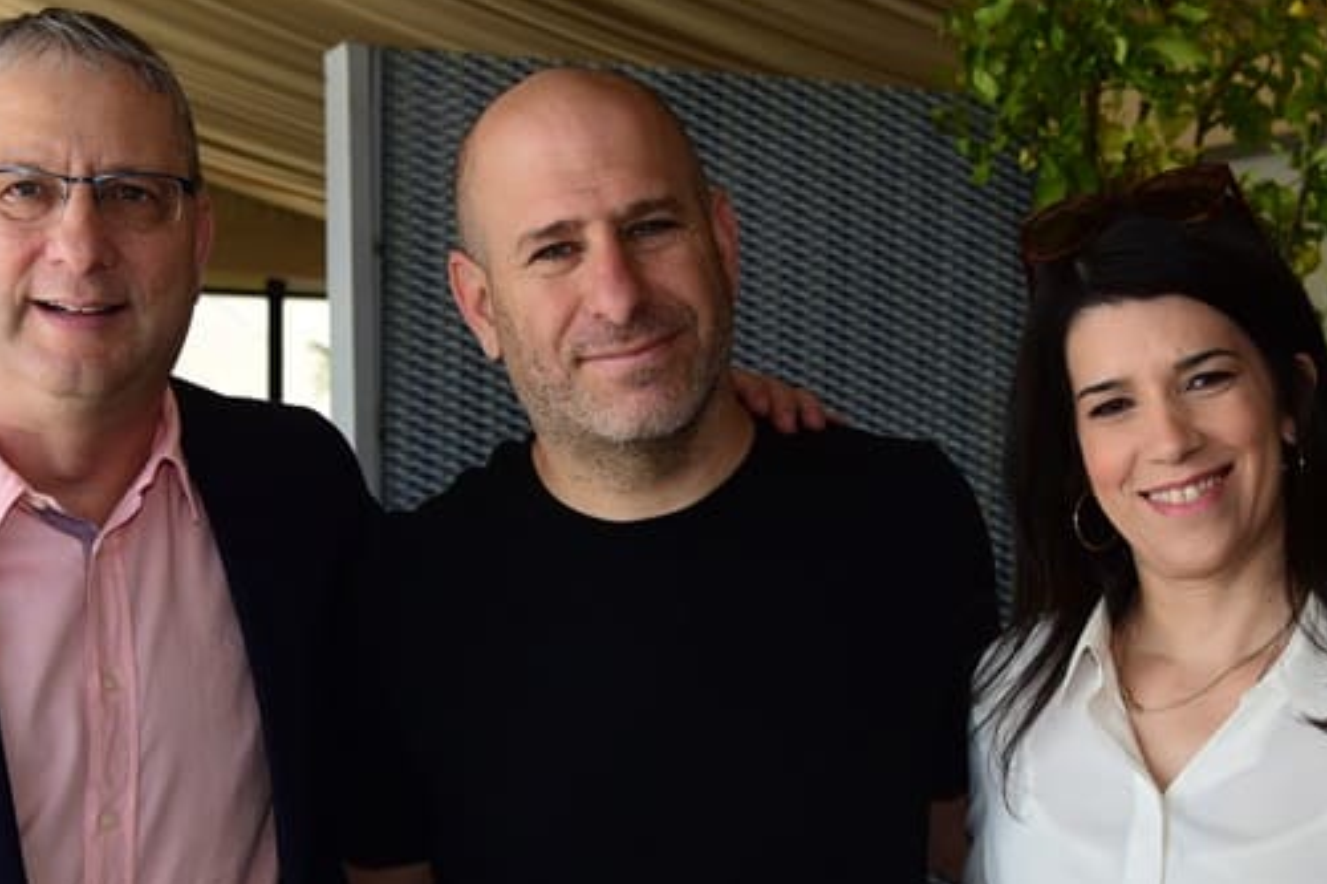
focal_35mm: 75
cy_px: 839
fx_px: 2764
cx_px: 606
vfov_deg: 17.8
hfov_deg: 27.0
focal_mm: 38
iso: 500
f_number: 7.1
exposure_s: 1/200
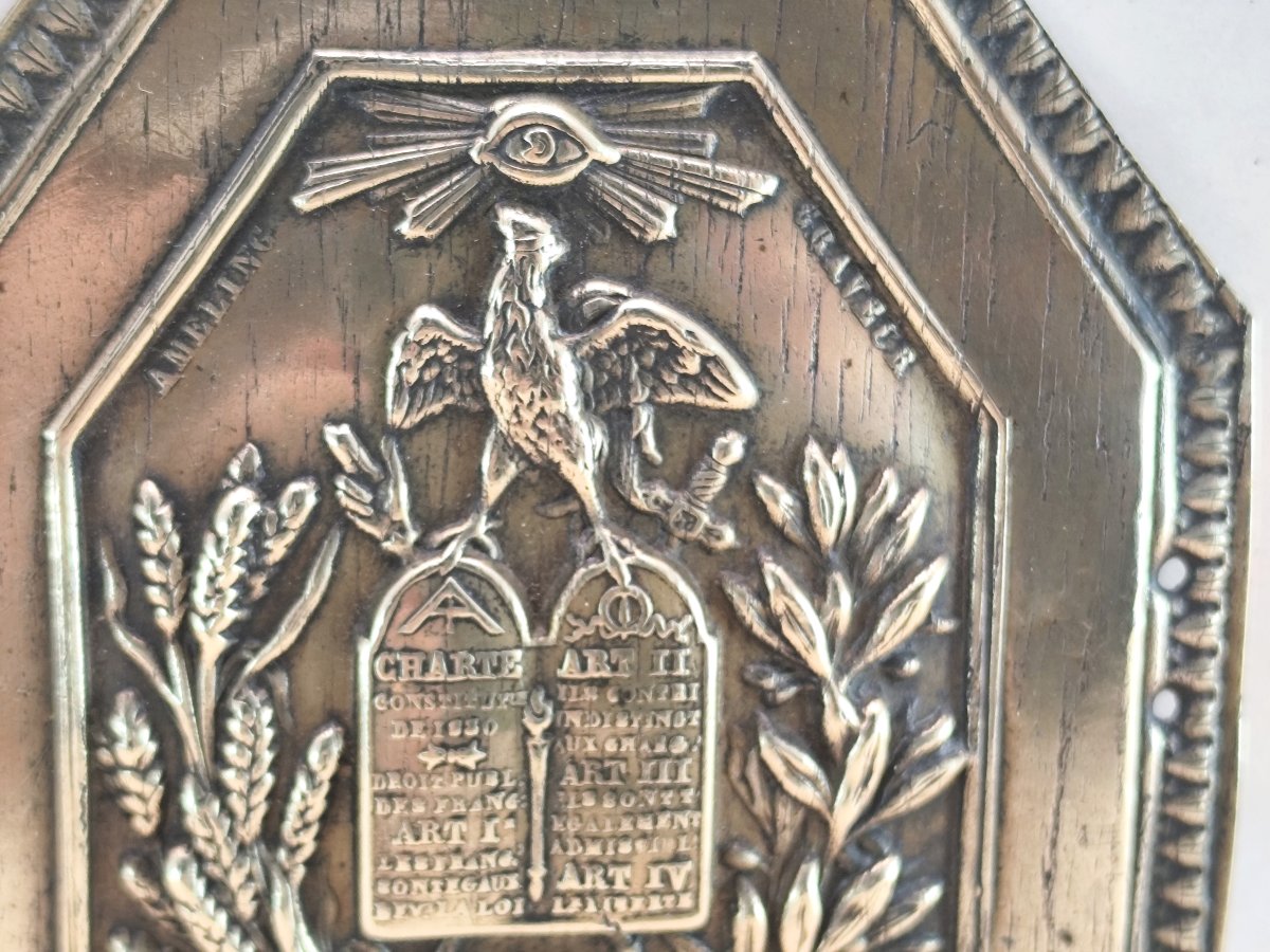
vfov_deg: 15.9
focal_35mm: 93
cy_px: 476
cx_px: 635
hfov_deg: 21.1
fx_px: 3412
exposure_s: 1/100
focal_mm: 6.14
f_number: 1.65
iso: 160
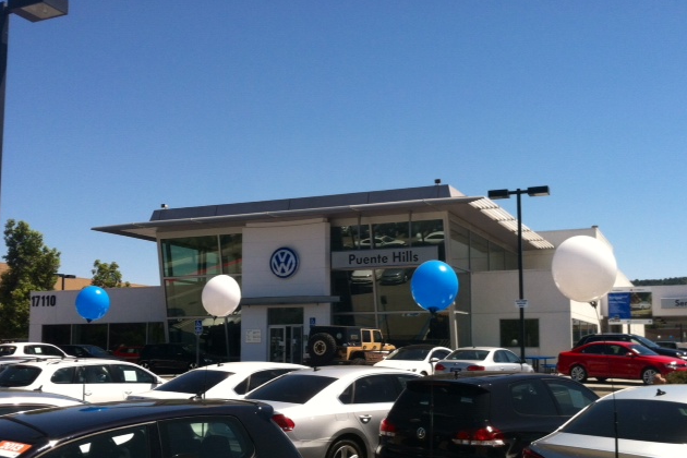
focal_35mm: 37
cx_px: 347
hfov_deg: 51.9
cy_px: 257
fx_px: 706
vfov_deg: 35.9
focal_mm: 3.85
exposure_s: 1/1304
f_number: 2.8
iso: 80
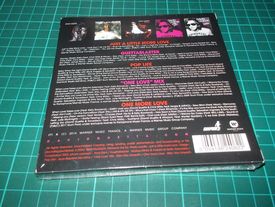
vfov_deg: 48.2
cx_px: 138
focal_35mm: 29
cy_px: 104
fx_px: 230
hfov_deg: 61.7
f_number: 3.3
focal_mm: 4.1
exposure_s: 1/30
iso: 200
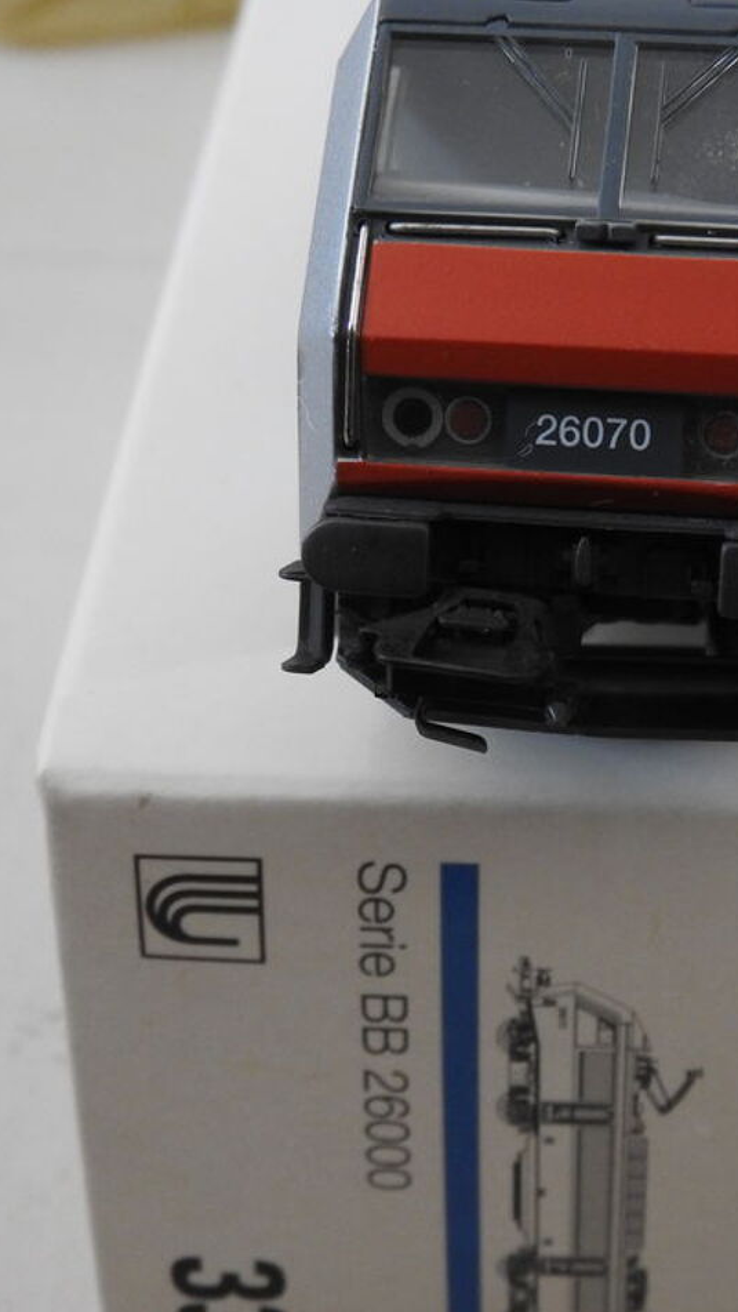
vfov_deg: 25.3
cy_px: 697
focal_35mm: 84
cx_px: 630
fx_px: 2922
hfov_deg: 14.3
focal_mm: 9.9
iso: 400
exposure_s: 1/13
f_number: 4
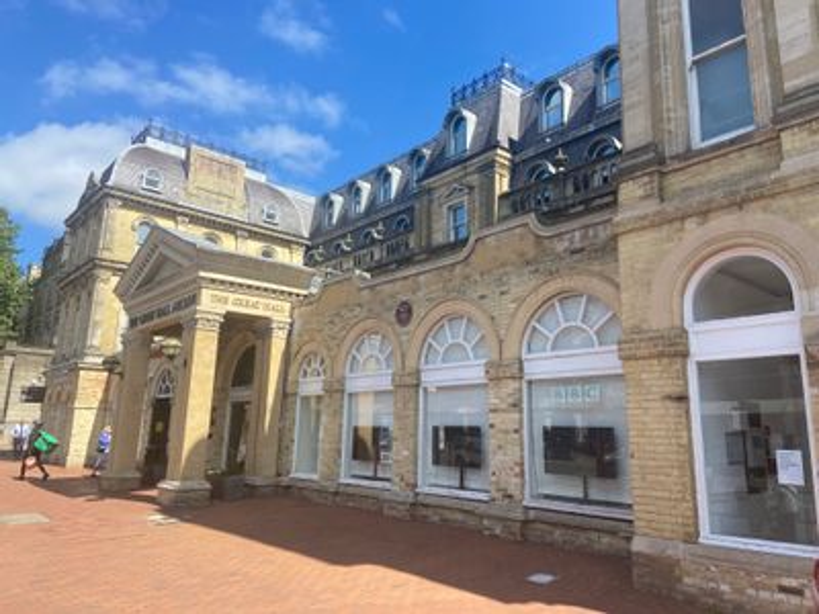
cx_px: 410
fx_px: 615
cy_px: 307
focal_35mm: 26
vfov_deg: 53.1
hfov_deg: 67.3
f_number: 1.8
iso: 32
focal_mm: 4.25
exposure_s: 1/1779
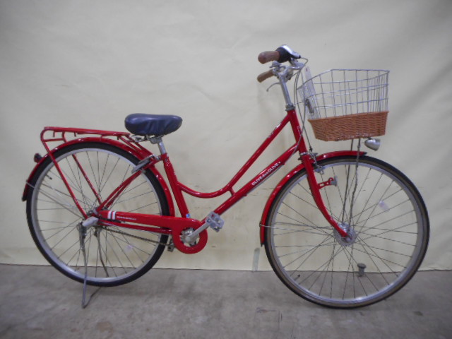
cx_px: 226
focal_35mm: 25
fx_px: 326
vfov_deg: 54.9
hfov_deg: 69.4
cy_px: 170
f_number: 3.7
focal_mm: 4.5
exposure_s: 1/20
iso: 400
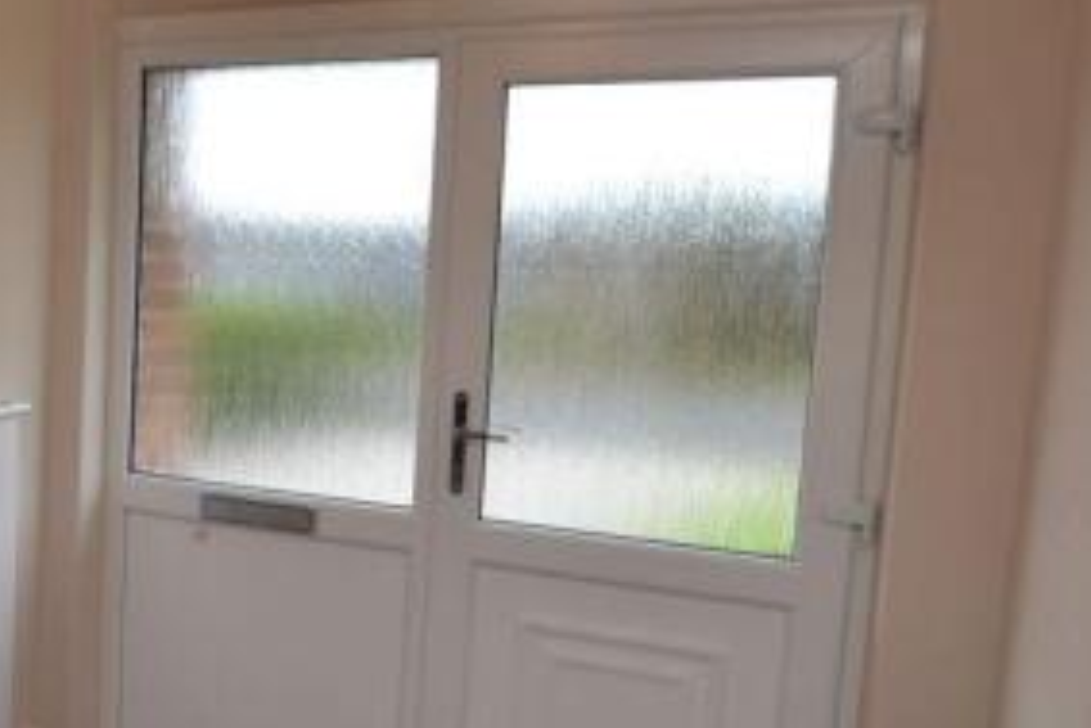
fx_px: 1157
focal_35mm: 38
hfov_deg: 44.7
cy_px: 345
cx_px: 60
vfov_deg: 35.0
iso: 400
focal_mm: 11
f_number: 5
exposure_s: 1/100
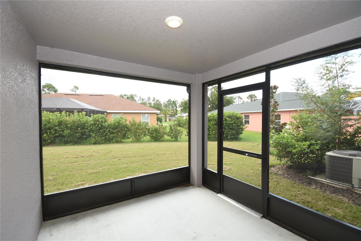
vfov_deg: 77.3
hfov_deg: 100.4
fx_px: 150
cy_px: 120
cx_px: 180
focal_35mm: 15
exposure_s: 1/80
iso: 100
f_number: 4
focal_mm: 10
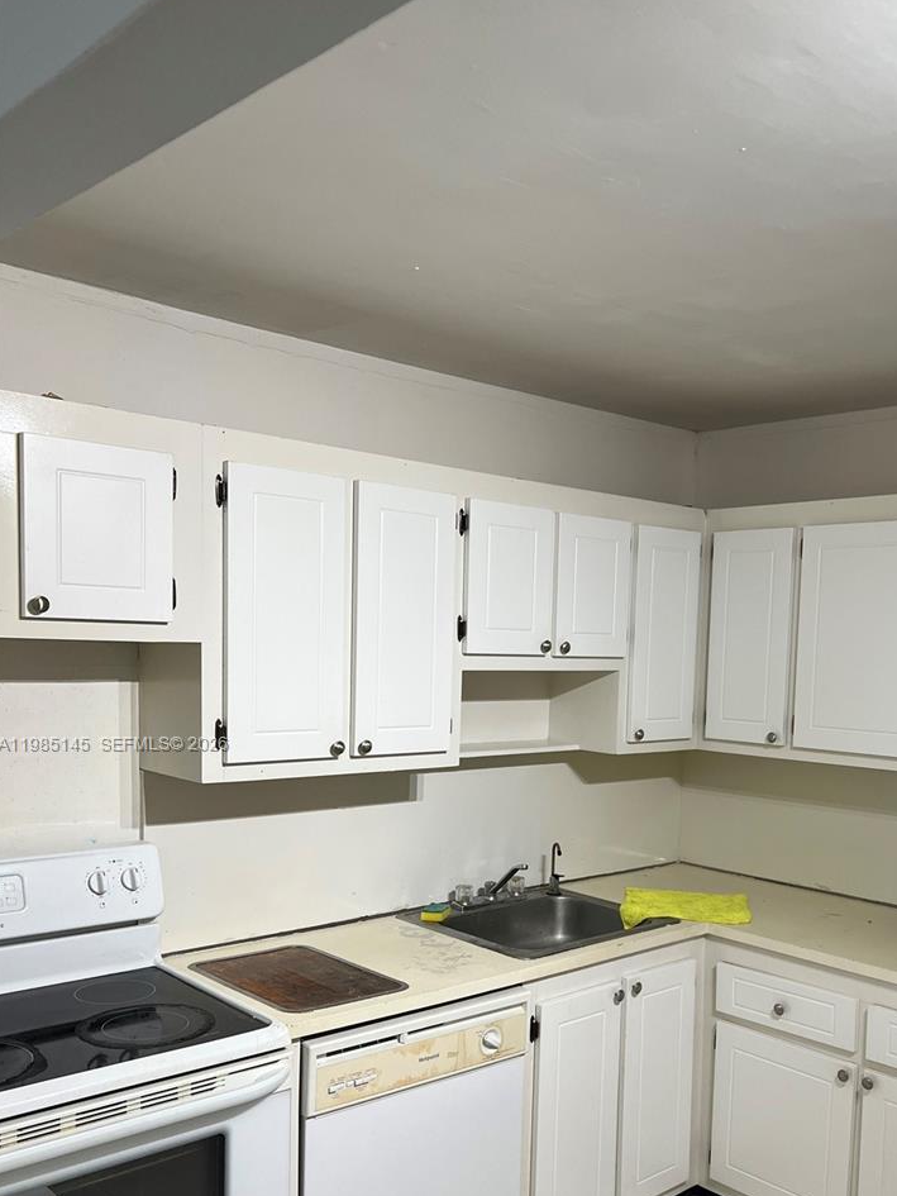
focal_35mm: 33
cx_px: 563
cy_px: 745
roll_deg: -1.5
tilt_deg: -5.1
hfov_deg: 42.6
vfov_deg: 54.7
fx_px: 1140
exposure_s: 1/120
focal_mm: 5.7
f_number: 1.5
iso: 100
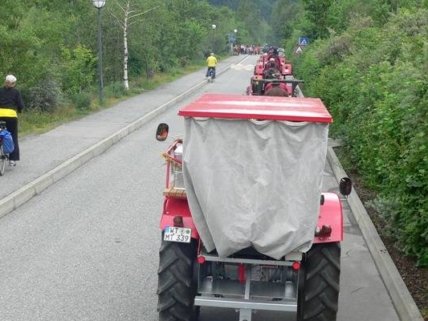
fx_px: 668
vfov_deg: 27.0
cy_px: 136
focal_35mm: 54
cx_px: 209
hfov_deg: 35.5
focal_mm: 6
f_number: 4
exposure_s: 1/160
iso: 80
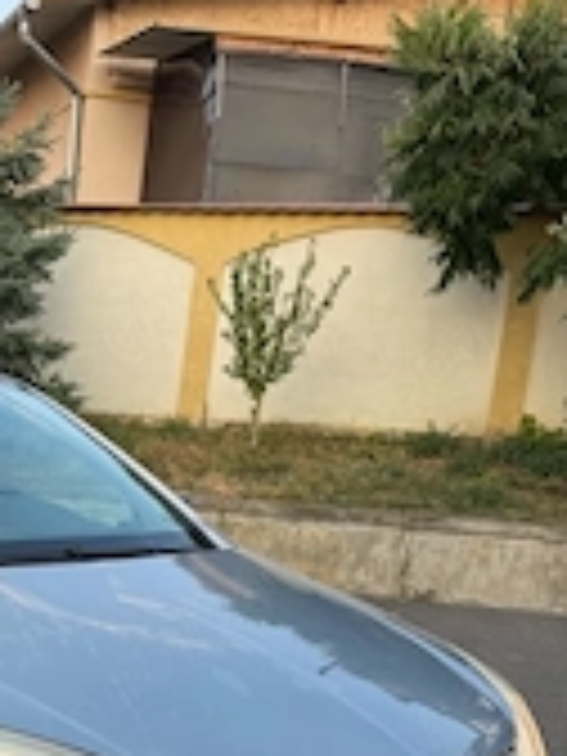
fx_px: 1245
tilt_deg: -13.3
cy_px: 684
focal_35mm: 57
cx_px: -54
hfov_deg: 24.0
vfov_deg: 32.1
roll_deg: -4.1
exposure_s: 1/622
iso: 80
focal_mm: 6.76
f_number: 1.78
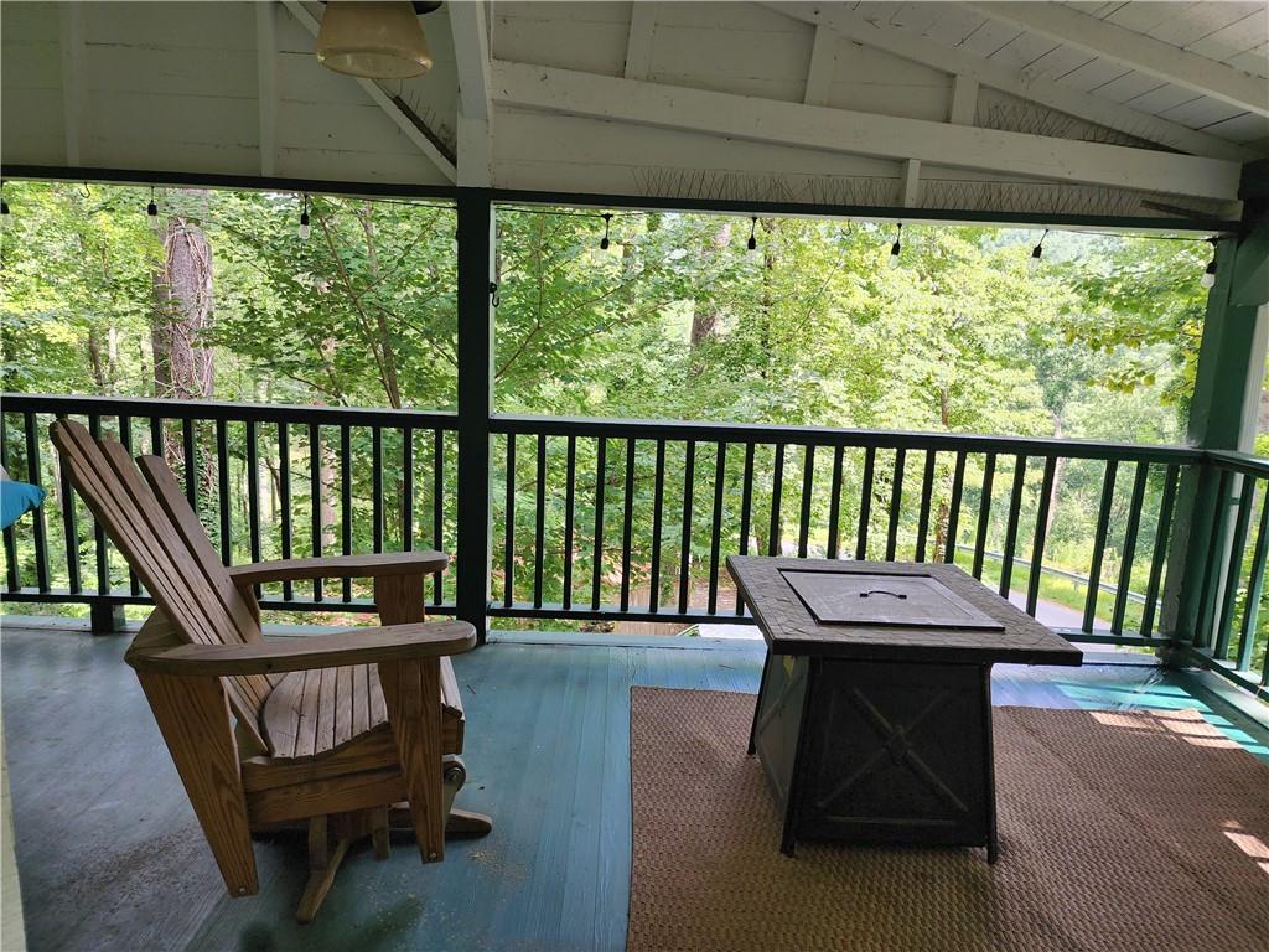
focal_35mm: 23
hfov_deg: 73.9
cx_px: 634
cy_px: 476
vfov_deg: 58.9
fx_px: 843
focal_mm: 6.4
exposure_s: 1/180
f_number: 1.8
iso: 50
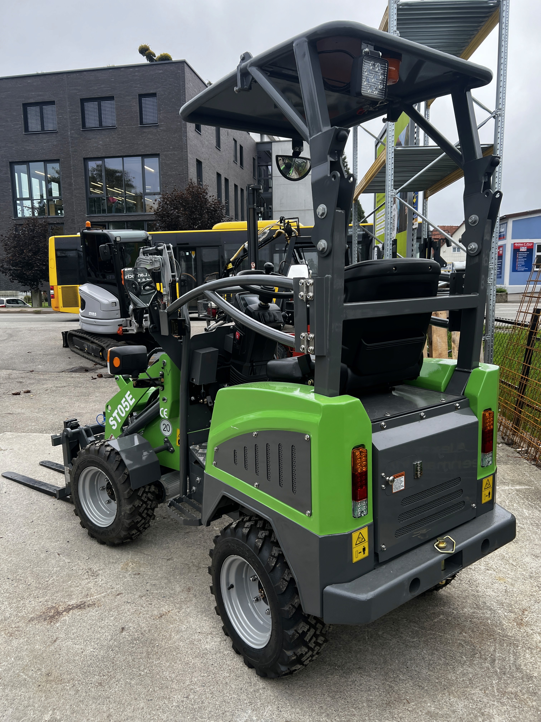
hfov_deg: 53.1
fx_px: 542
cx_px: 270
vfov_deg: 67.3
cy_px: 361
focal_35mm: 26
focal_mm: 5.7
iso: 50
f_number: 1.5
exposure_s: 1/144
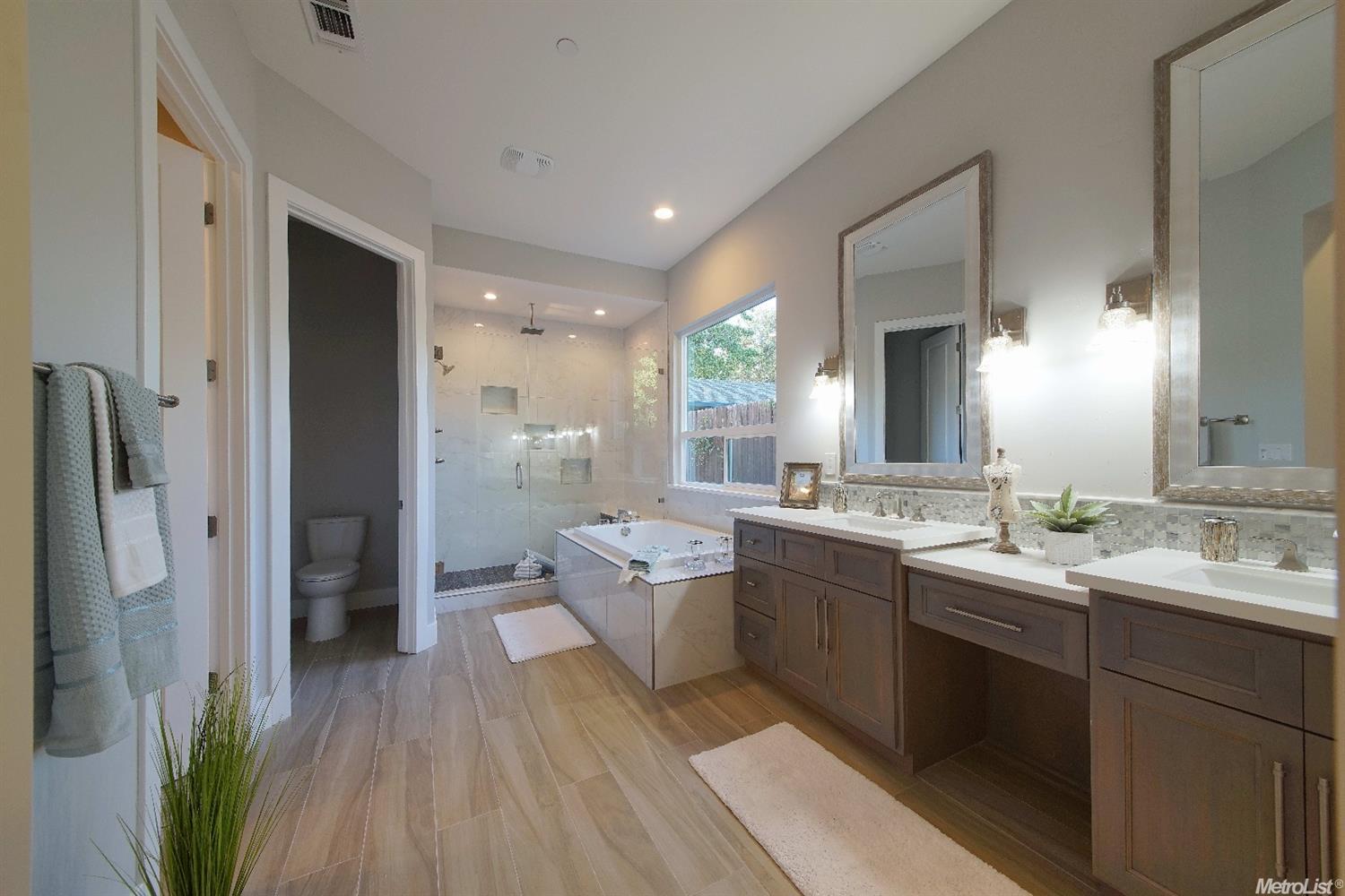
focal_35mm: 12
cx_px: 672
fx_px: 448
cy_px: 448
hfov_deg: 112.6
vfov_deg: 90.0
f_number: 9
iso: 125
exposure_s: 1/4
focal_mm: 12
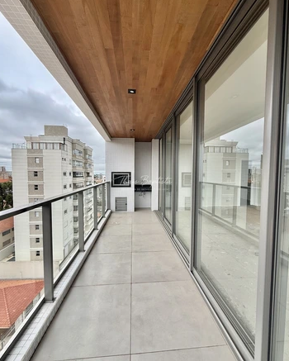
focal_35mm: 15
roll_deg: -1.2
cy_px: 183
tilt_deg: -2.4
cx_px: 145
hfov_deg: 84.1
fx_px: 160
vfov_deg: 96.8
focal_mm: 2.22
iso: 64
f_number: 2.2
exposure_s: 1/439
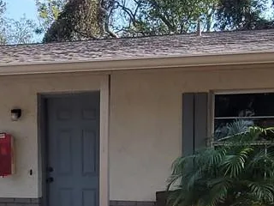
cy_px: 219
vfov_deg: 21.6
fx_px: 515
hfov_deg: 29.7
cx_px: 96
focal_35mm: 65
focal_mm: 2.2
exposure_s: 1/859
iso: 64
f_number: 2.2
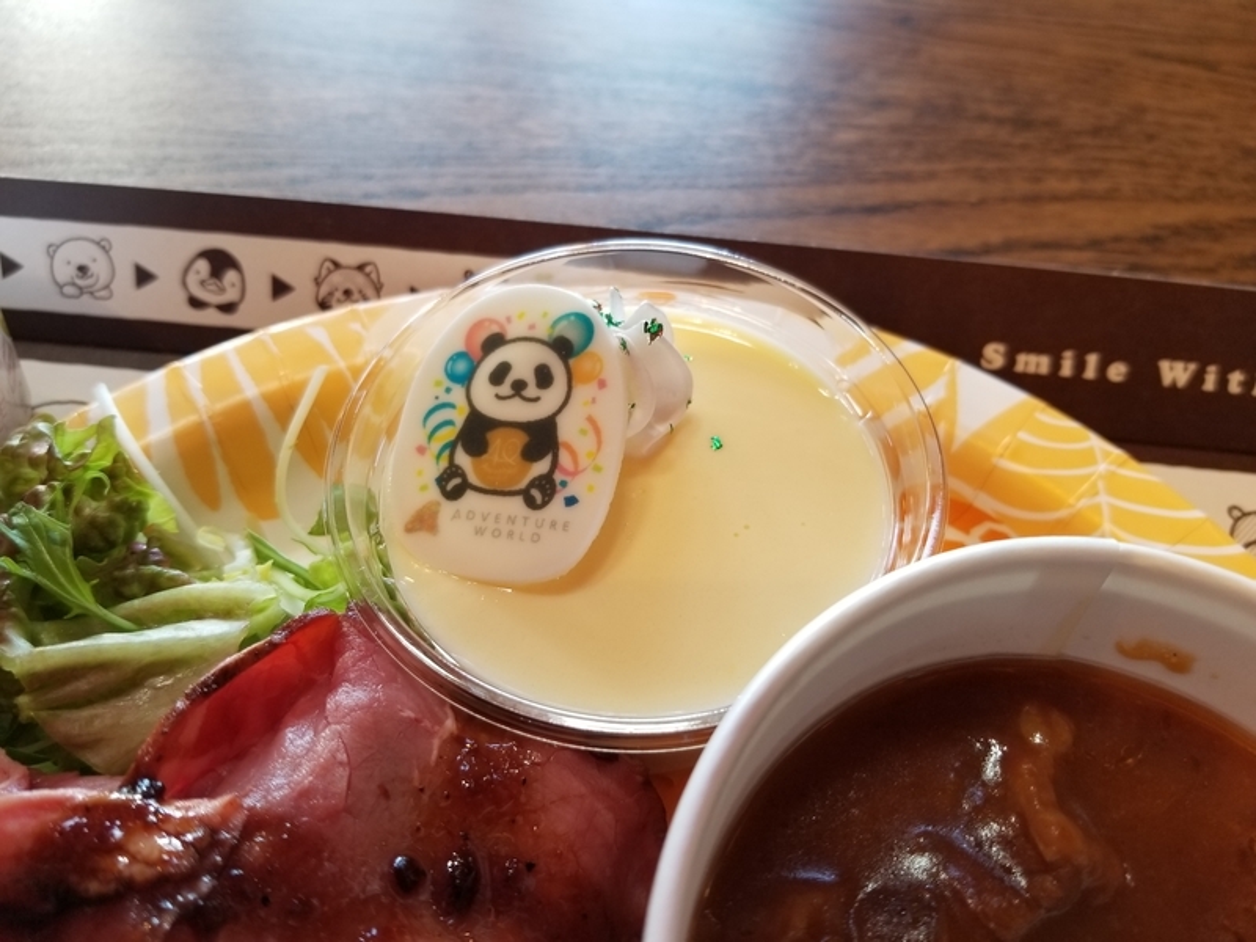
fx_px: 943
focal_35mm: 26
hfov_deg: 67.3
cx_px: 628
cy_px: 471
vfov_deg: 53.1
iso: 64
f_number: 1.7
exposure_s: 1/60
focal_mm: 4.25
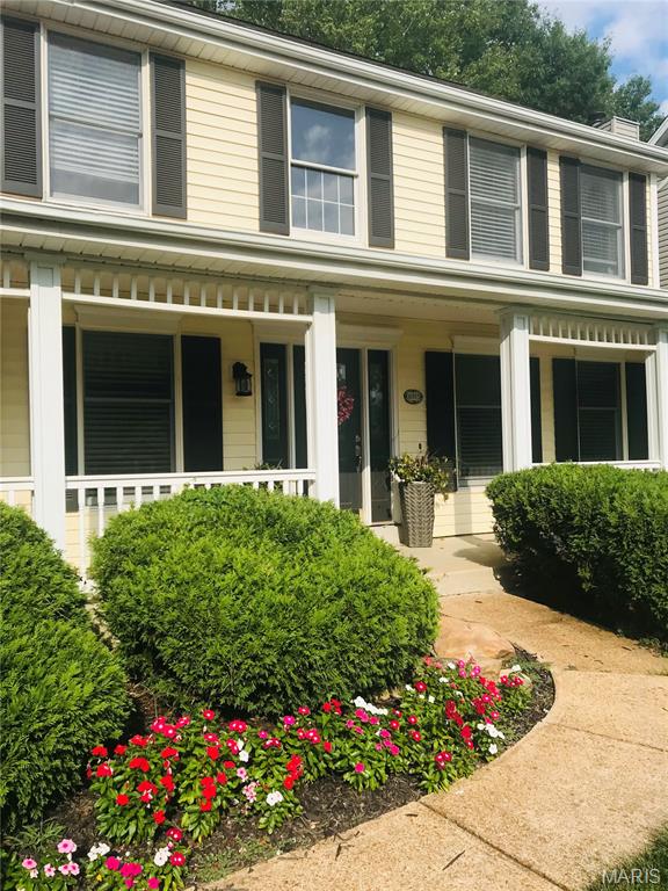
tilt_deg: +1.2
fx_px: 720
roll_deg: +1.1
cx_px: 334
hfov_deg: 49.7
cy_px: 446
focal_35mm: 28
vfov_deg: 63.4
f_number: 1.8
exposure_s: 1/2519
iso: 20
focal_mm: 3.99
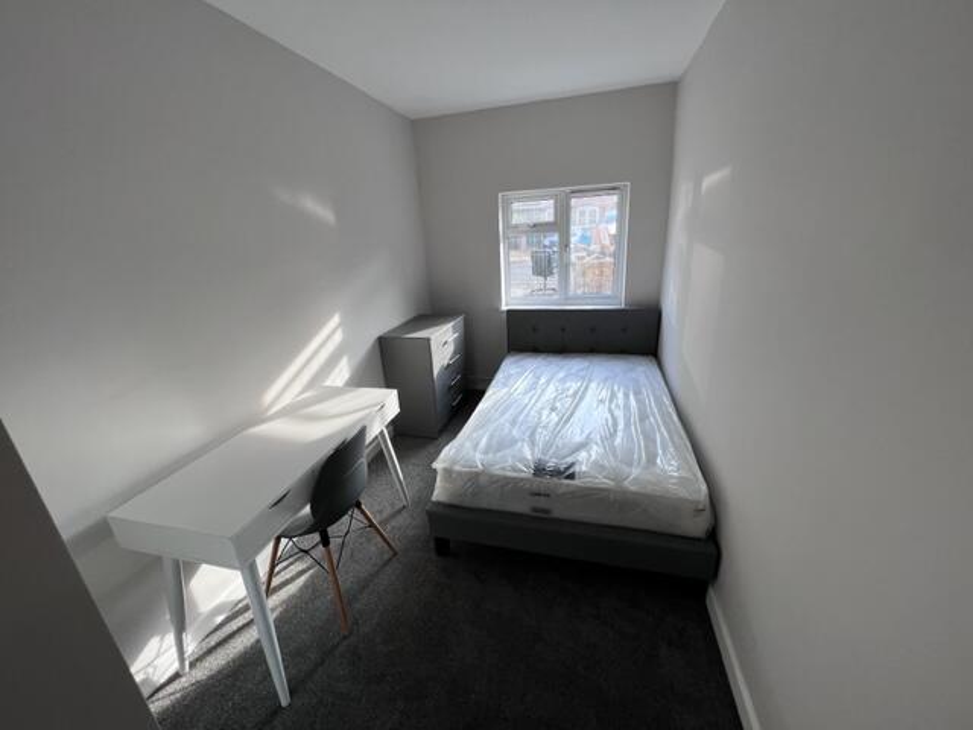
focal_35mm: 13
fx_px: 365
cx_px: 486
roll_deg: +3.8
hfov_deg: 106.2
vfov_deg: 89.9
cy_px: 365
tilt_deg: -17.6
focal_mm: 1.57
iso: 32
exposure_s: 1/100
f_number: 1.8
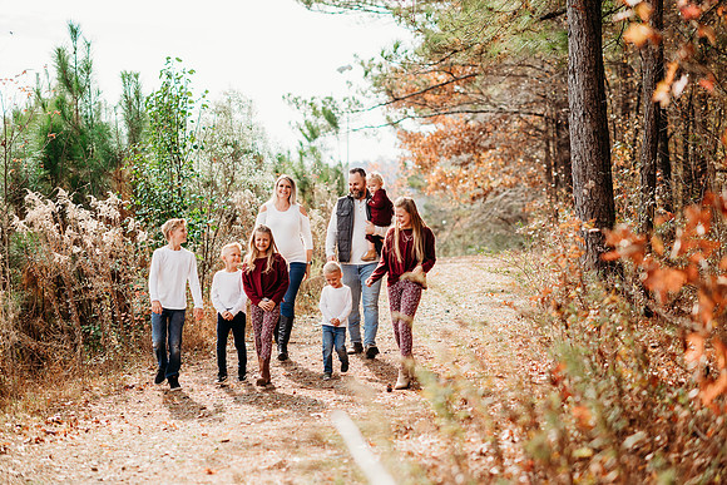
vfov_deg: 16.1
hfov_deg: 23.9
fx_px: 1717
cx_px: 364
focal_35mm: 85
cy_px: 242
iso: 100
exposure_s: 1/1250
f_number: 2.2
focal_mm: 85
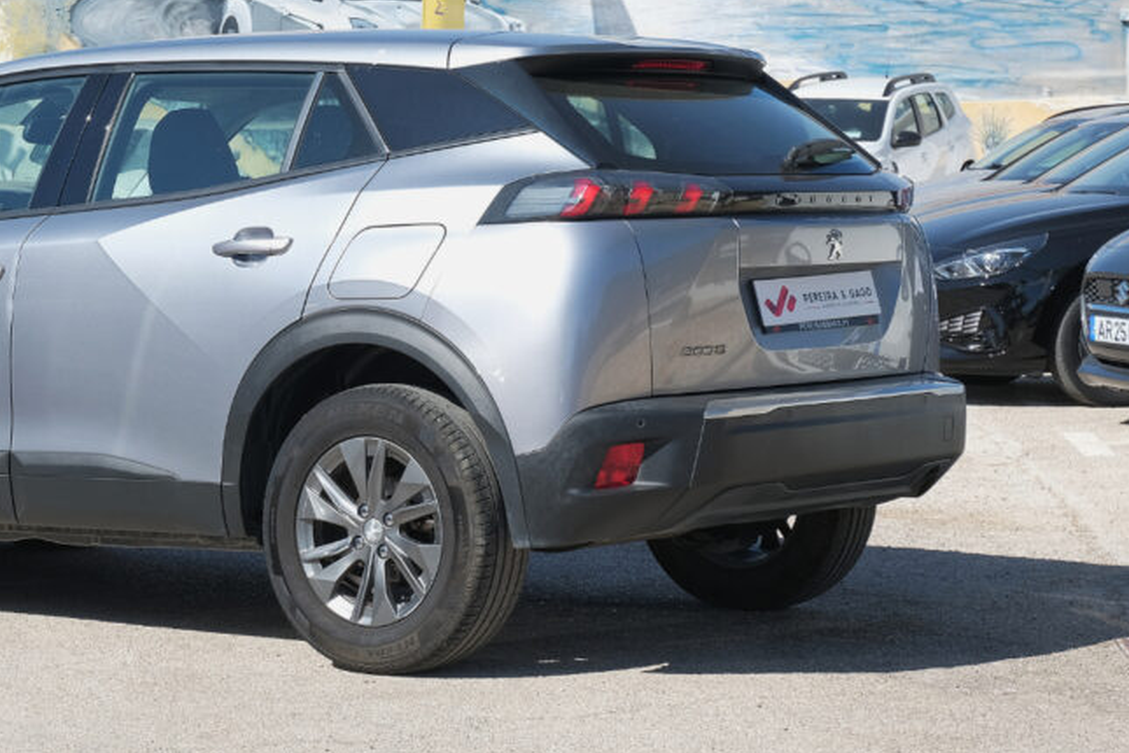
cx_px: 252
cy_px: 337
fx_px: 3387
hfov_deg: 18.8
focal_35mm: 108
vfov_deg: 12.7
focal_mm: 45
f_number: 9
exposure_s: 1/180
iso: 160
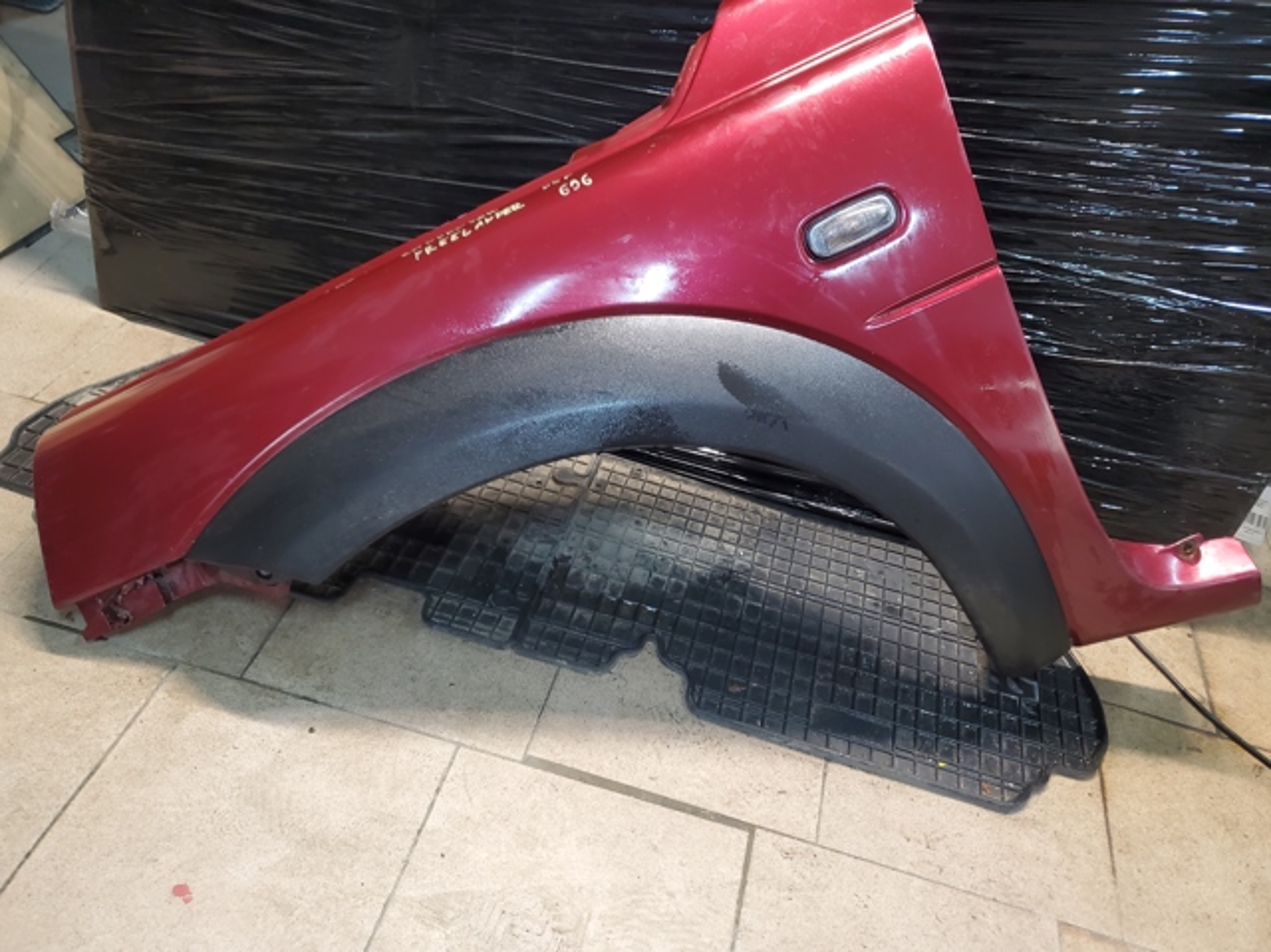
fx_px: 954
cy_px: 476
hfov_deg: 67.3
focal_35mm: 26
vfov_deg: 53.0
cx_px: 636
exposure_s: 1/40
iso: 250
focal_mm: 4.3
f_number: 1.5
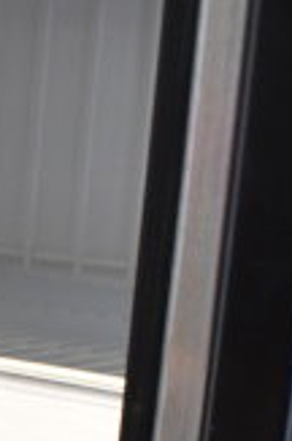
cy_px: 672
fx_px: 1857
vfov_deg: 12.8
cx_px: -381
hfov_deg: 8.3
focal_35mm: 152
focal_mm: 18
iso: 640
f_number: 3.5
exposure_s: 1/30
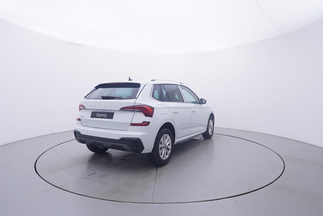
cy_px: 108
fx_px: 202
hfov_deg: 77.3
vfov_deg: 56.2
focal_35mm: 22
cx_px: 162
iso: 200
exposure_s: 1/80
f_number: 5
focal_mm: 15
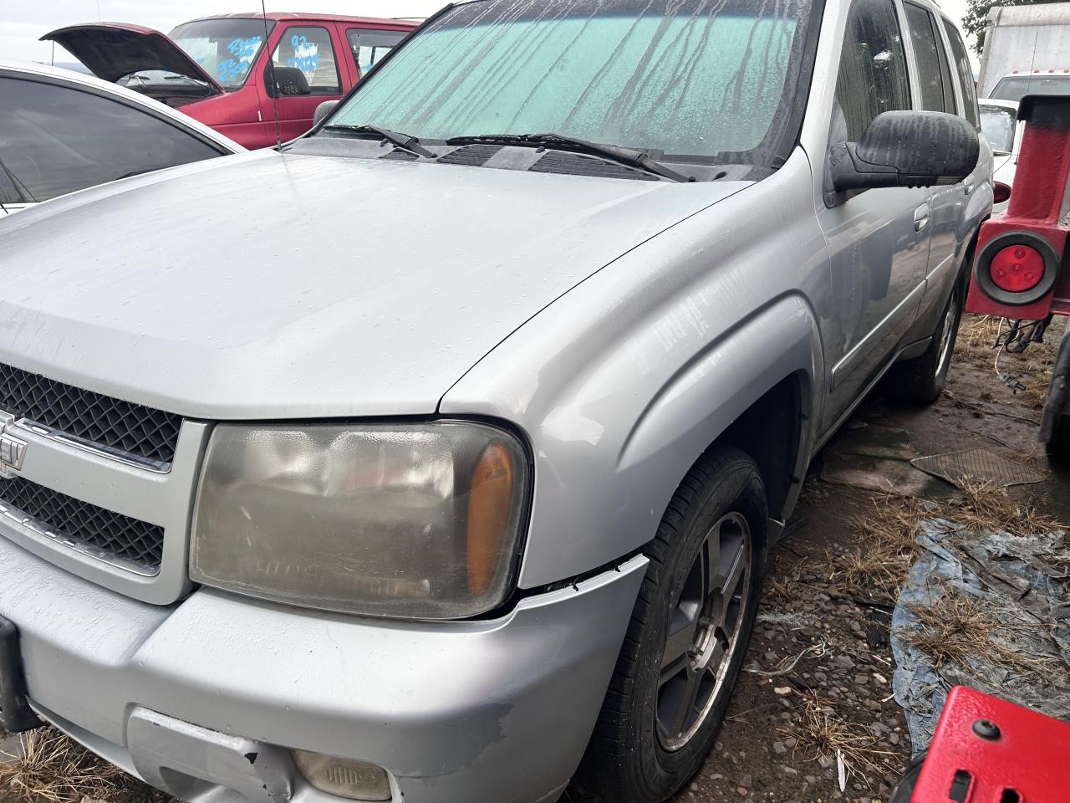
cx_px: 535
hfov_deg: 67.3
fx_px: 804
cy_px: 402
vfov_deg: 53.1
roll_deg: -0.4
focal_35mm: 26
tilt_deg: -21.2
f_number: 1.5
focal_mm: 5.7
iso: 50
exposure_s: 1/526
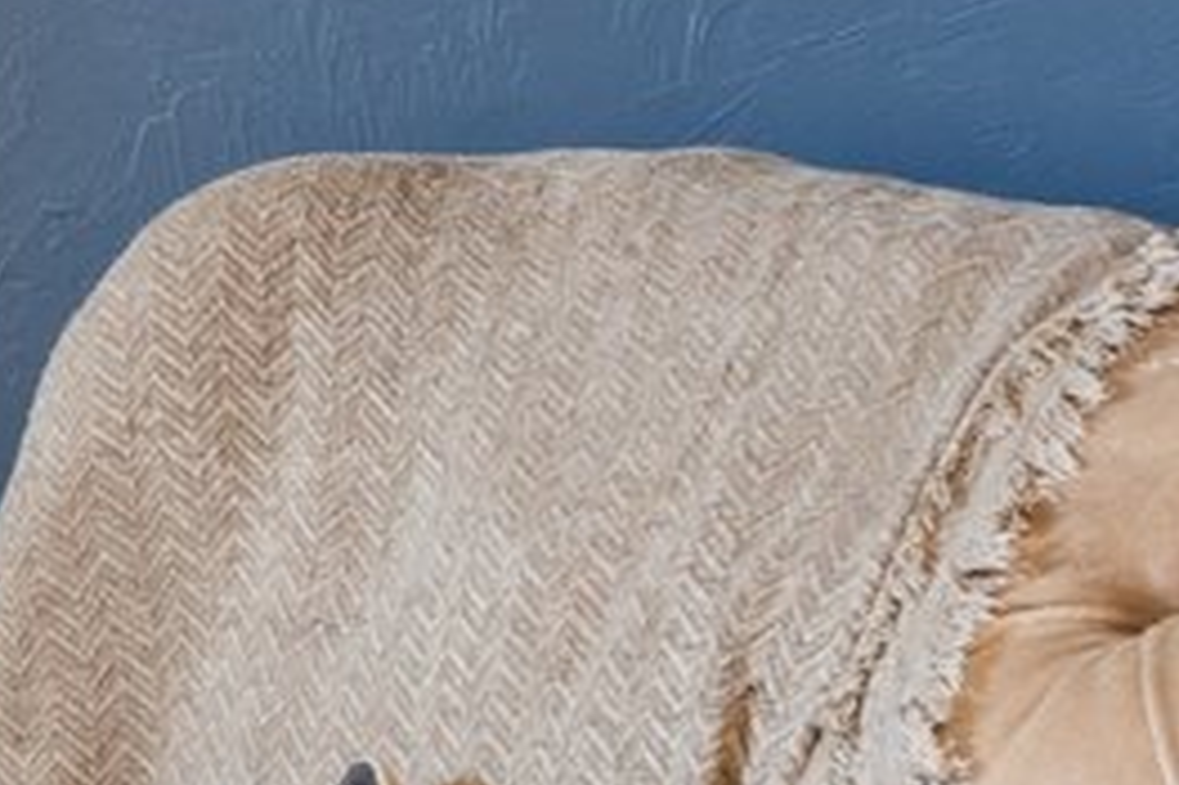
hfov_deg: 9.2
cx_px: -3080
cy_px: -733
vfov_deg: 10.8
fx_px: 3829
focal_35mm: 117
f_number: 8
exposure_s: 1/3.33
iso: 250
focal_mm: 10
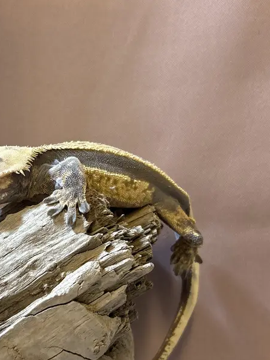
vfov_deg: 31.5
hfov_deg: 23.4
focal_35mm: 61
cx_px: 31
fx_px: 634
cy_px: 227
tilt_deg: -6.0
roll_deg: +1.1
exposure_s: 1/60
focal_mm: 5.96
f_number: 1.6
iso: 125
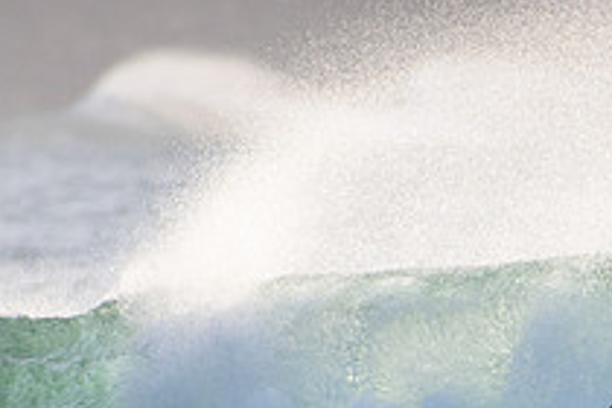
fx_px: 35187
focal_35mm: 2070
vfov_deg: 0.7
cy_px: 558
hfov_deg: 1.0
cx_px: 562
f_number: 5.6
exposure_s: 1/2000
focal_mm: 500
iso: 450
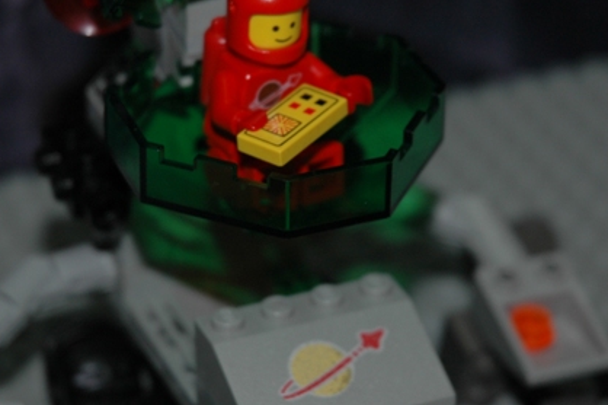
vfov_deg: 7.1
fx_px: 3257
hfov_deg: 10.7
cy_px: 189
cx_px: 304
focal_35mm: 193
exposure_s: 1/60
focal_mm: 70
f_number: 4.5
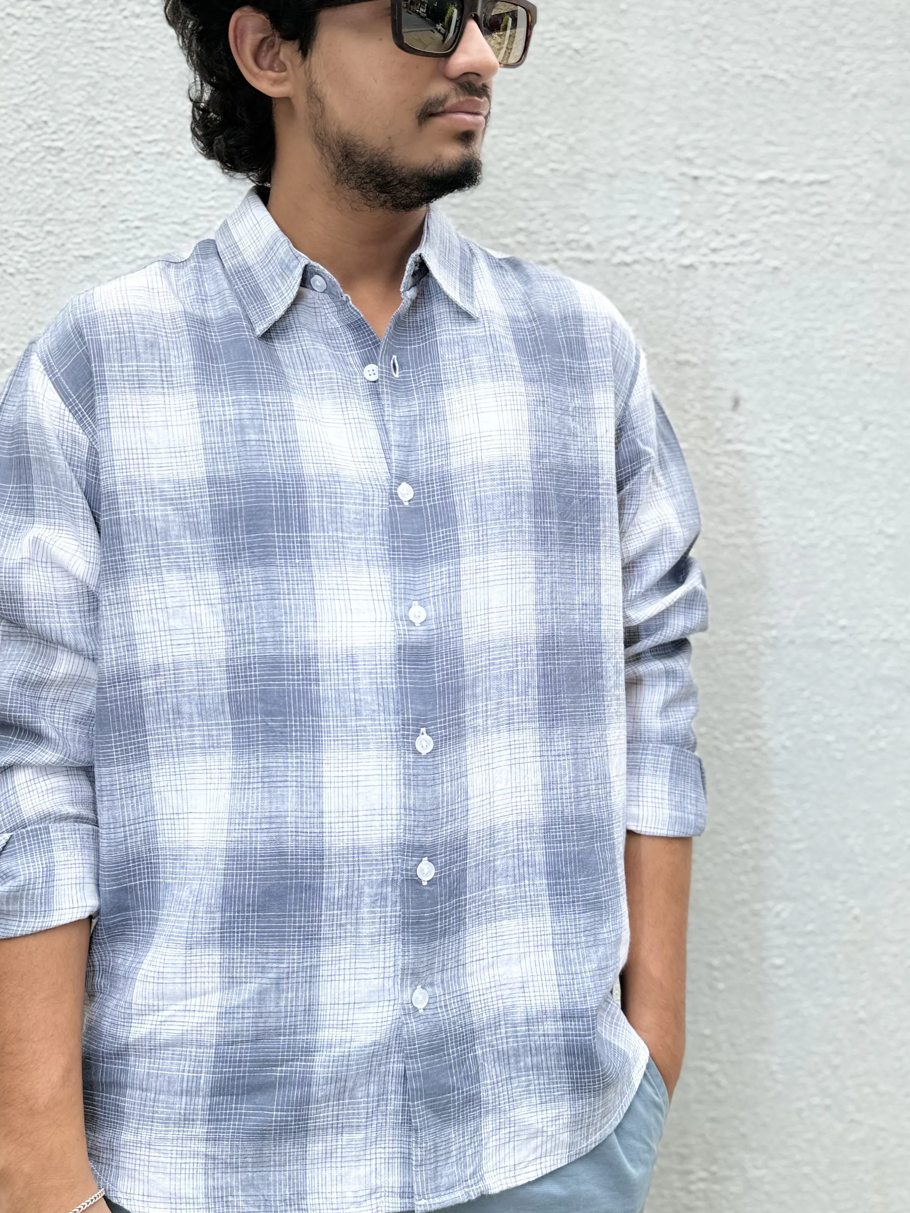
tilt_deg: -0.5
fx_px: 1227
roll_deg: -0.4
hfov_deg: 40.6
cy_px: 553
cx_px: 387
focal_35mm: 35
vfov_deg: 52.6
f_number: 1.78
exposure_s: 1/1553
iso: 80
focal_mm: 6.76
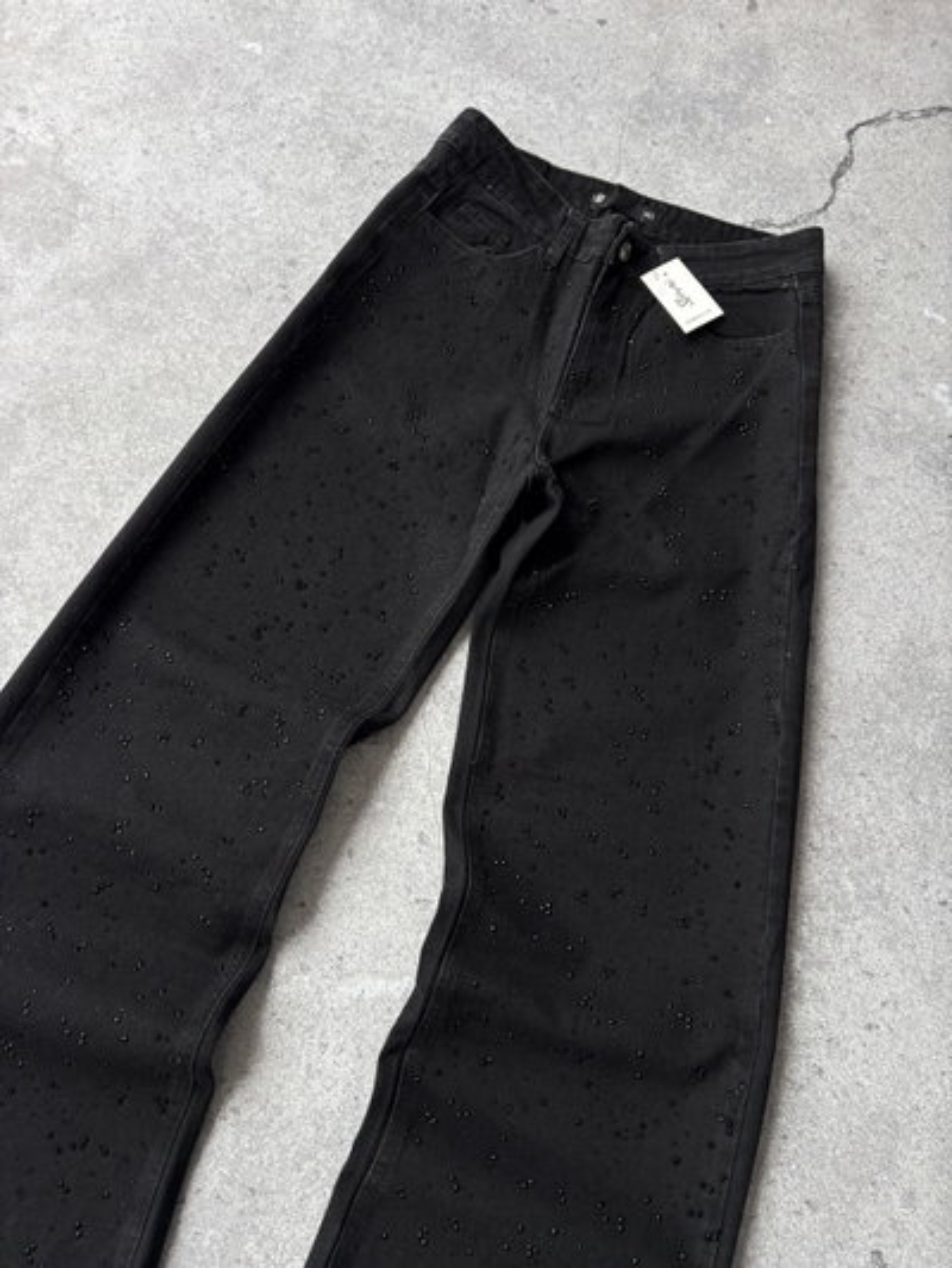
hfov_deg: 53.1
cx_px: 476
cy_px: 634
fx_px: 953
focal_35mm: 26
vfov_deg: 67.3
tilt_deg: -72.7
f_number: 1.6
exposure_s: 1/660
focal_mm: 5.96
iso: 50
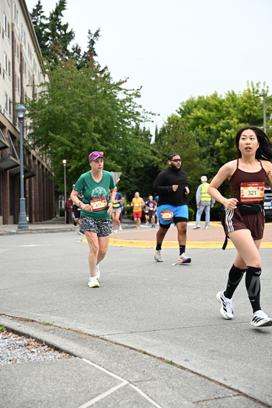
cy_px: 204
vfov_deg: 35.0
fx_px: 646
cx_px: 136
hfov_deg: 23.8
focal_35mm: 57
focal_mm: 57
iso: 1600
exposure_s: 1/800
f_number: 4
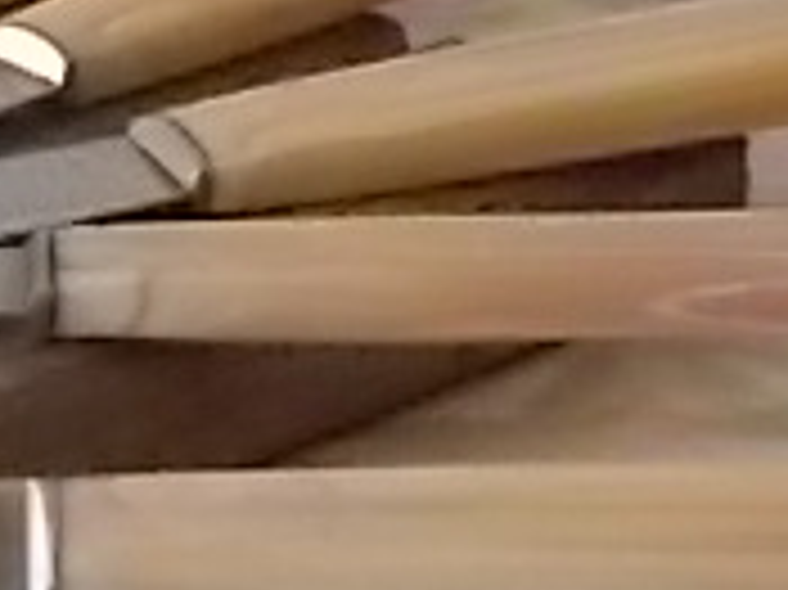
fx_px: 5505
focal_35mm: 242
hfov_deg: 8.1
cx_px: -108
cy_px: -18
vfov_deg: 6.1
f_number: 5.3
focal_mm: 11.8
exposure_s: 1/80
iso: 800
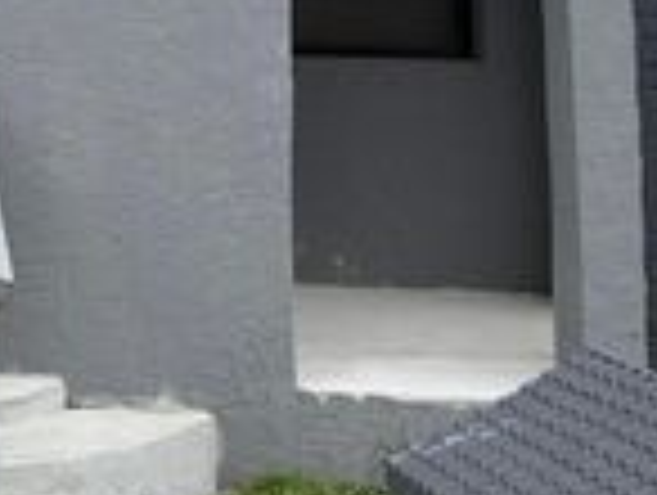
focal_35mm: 89
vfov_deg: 15.1
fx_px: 1692
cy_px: -295
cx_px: -230
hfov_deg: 19.9
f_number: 1.6
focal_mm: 5.96
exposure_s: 1/2639
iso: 50
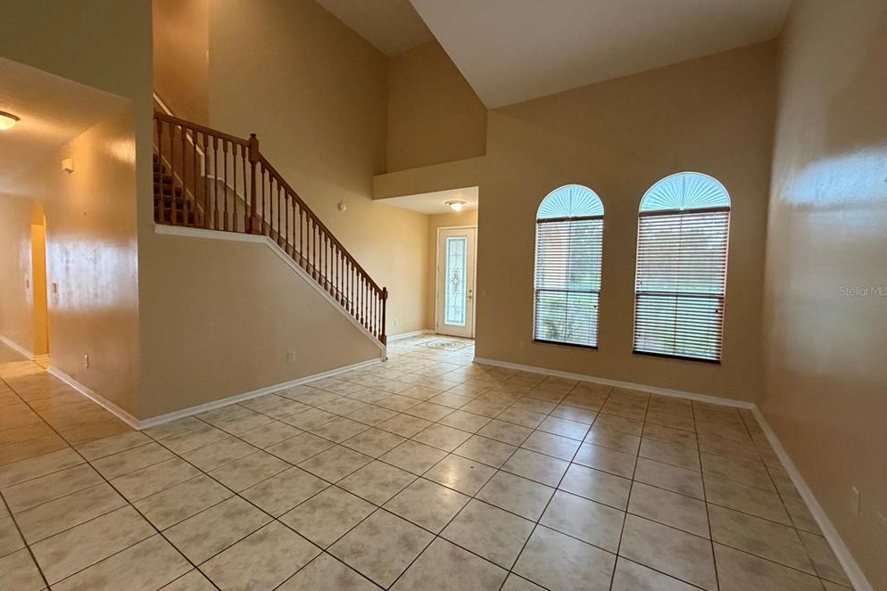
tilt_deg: -2.9
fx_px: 370
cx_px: 436
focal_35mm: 15
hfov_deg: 100.4
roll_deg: -1.0
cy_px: 291
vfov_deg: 77.3
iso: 400
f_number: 2.2
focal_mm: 2.22
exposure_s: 1/60
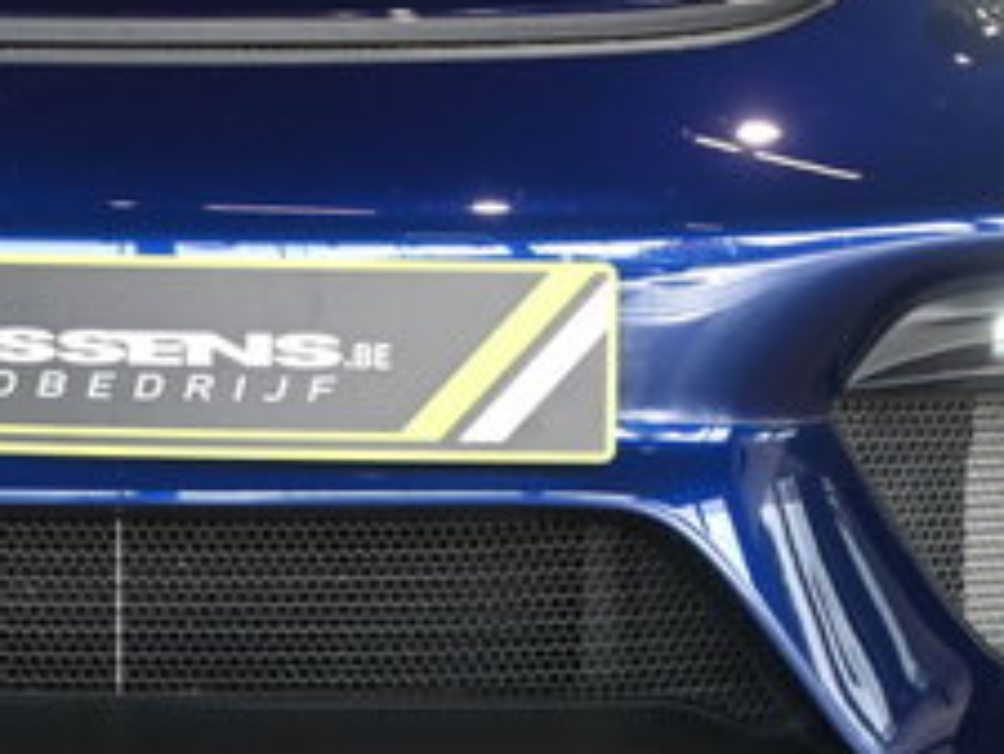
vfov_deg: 6.0
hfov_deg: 8.0
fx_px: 7139
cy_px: -62
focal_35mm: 246
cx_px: 51
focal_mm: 50
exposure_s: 1/125
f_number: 6.3
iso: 800
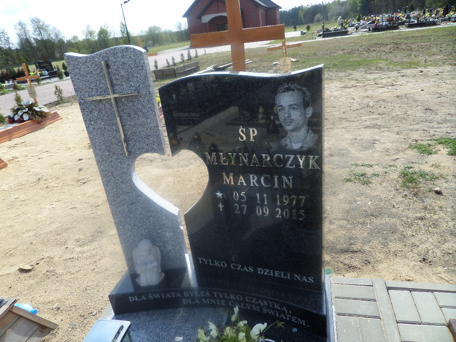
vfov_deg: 56.8
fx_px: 316
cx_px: 228
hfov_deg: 71.6
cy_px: 171
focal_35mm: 24
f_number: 3.1
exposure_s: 1/750
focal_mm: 4.3
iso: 80
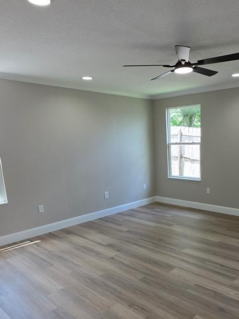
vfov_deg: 64.6
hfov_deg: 50.3
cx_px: 162
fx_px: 249
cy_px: 195
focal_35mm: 27
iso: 40
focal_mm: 1.7
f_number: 2.2
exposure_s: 1/60
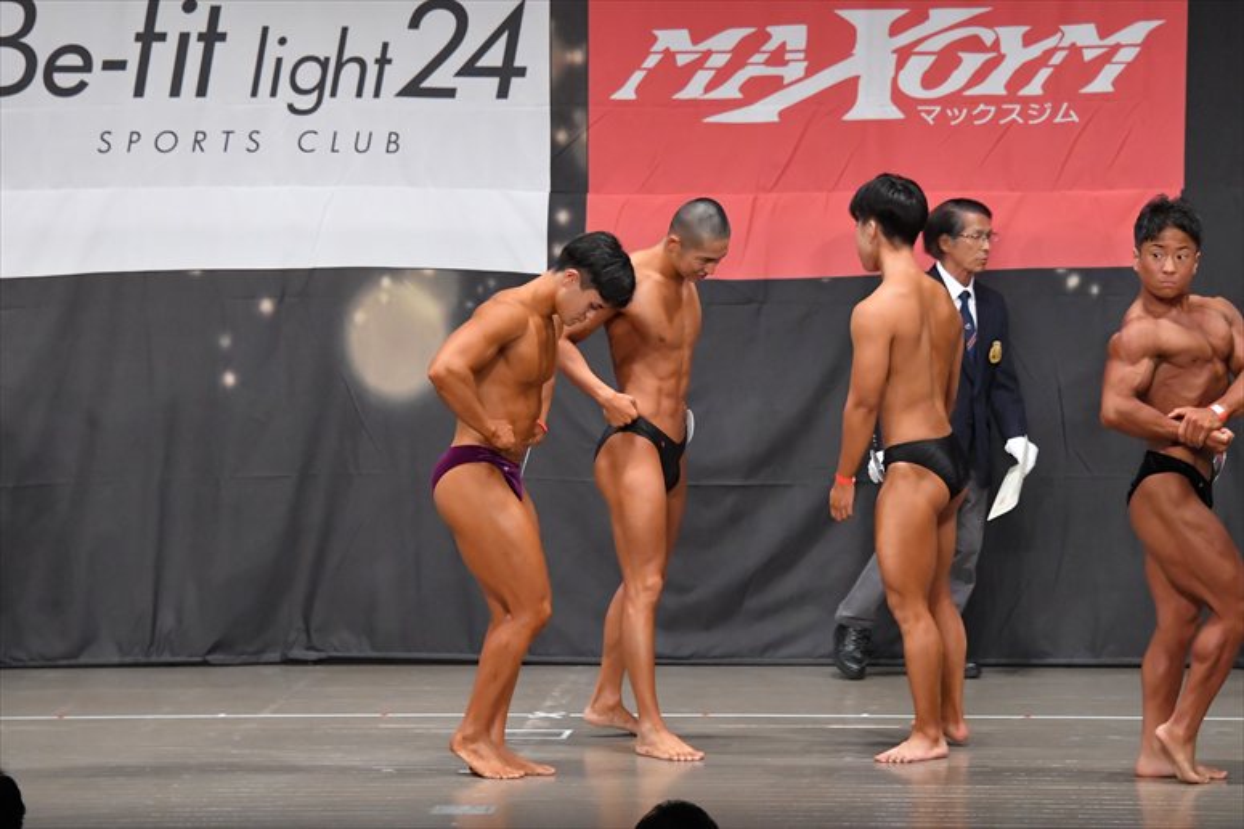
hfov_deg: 12.2
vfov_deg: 8.2
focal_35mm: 168
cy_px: 414
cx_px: 622
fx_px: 5803
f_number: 5.6
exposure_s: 1/400
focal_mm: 112
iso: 6400
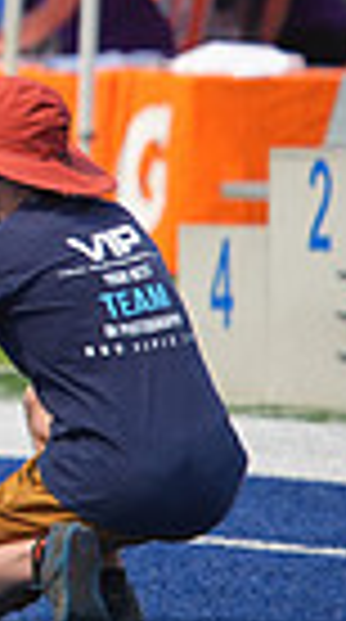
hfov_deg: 1.0
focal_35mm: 1149
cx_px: -944
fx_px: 18856
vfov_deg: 1.9
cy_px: 61
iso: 400
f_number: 5.6
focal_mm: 260
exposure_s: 1/2000
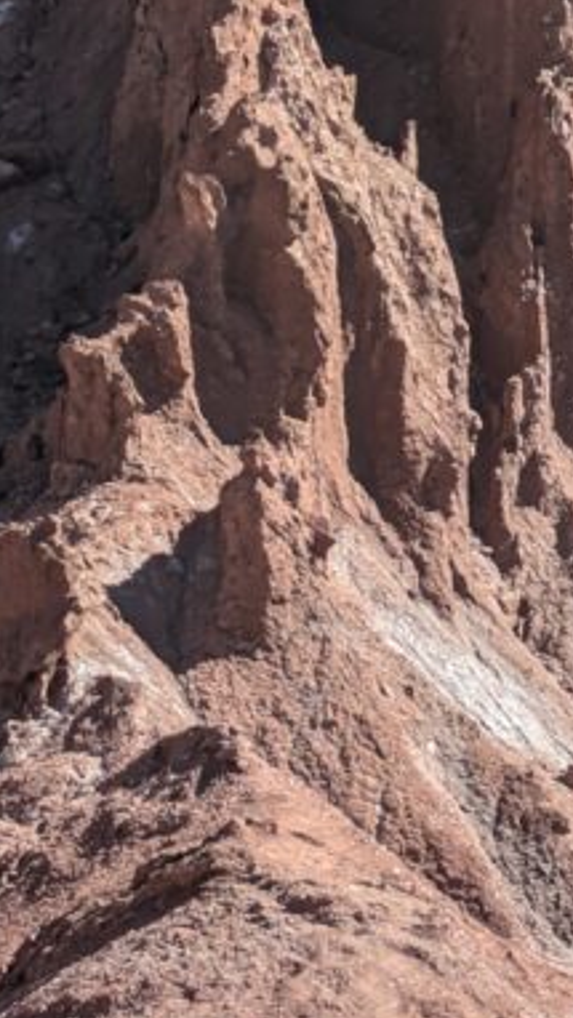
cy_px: -139
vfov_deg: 14.1
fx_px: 4023
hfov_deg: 8.1
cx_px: 505
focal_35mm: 149
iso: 46
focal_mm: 5.43
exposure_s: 1/1011
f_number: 1.89
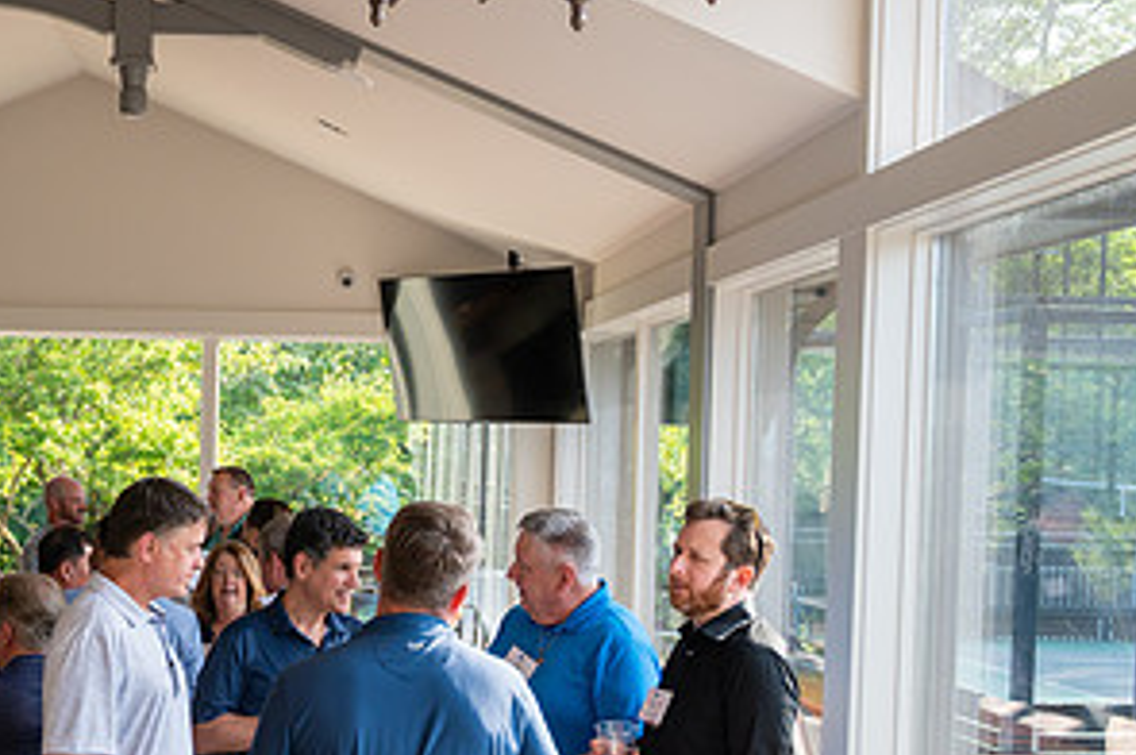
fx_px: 1923
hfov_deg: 31.9
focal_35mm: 61
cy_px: 516
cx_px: 204
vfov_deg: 22.1
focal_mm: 31
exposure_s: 1/400
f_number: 4.5
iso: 640
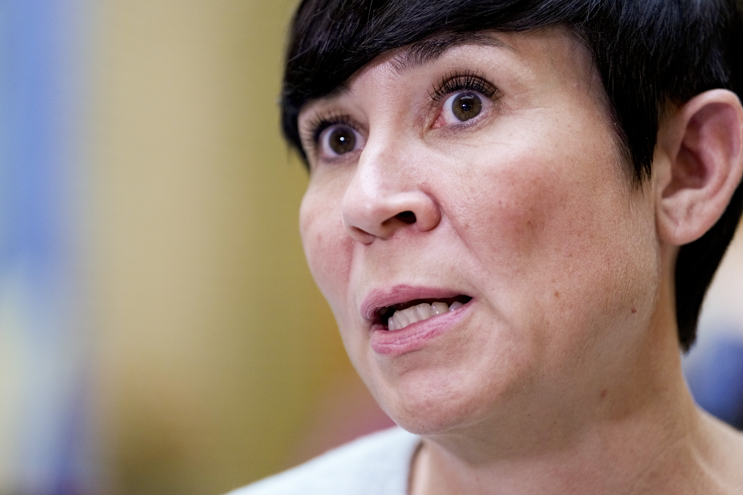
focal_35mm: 167
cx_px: 372
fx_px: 3446
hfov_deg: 12.3
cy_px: 248
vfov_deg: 8.2
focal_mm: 167
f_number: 2.8
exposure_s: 1/200
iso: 2500
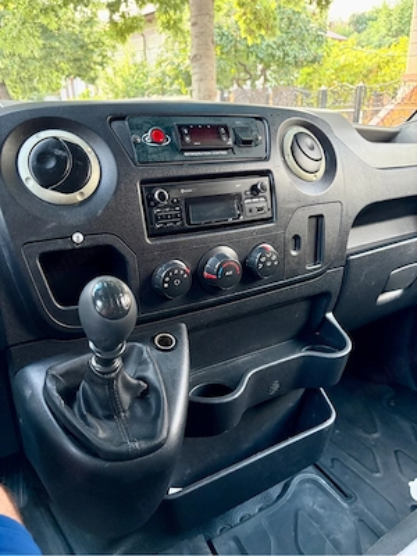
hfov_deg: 53.1
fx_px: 418
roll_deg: +1.7
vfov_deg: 67.3
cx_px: 208
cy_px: 278
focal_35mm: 26
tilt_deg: -20.7
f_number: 1.6
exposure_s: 1/60
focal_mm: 5.96
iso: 320
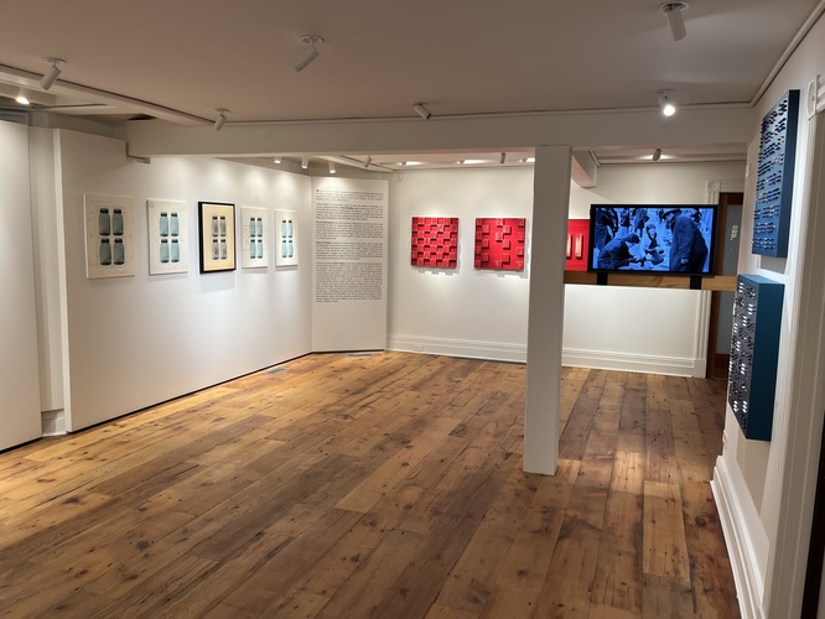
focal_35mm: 26
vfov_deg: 53.1
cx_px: 412
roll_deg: -1.0
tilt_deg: -6.4
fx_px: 620
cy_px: 310
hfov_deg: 67.3
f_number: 1.6
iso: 80
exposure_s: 1/120
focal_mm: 5.1
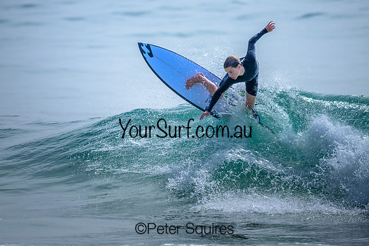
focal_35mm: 907
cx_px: 171
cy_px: 109
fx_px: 9296
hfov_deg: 2.3
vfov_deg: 1.5
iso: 360
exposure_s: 1/2500
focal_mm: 800
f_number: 6.3
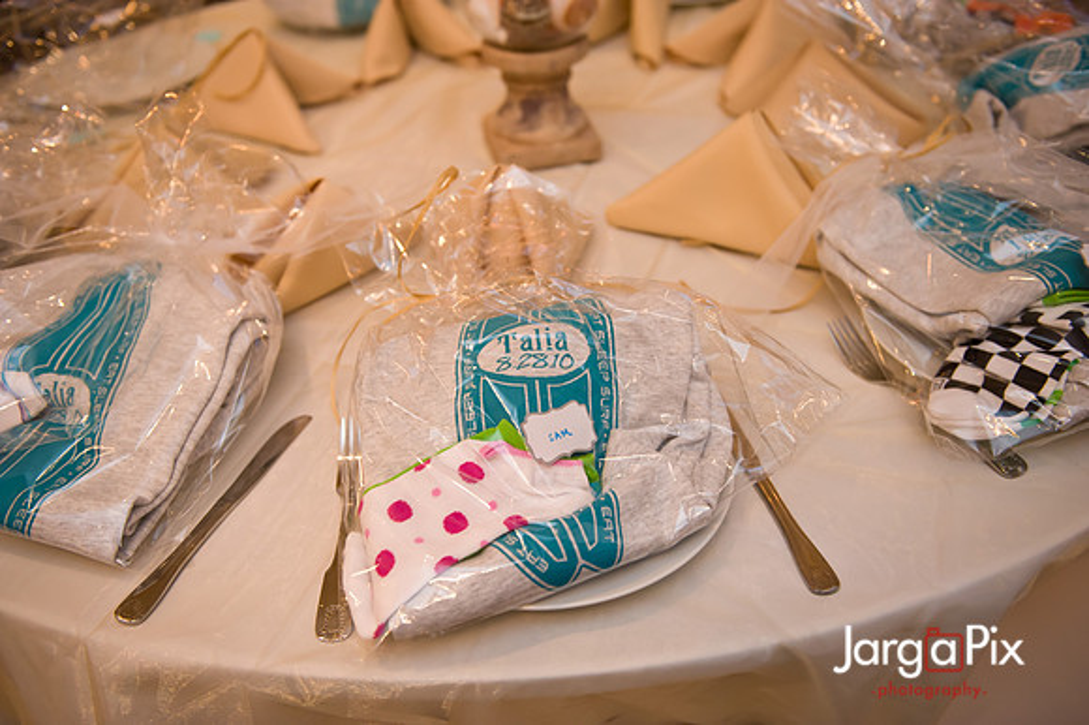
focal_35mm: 35
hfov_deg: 54.5
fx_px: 1058
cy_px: 362
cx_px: 544
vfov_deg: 37.8
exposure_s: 1/125
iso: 1600
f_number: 3.2
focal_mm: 35
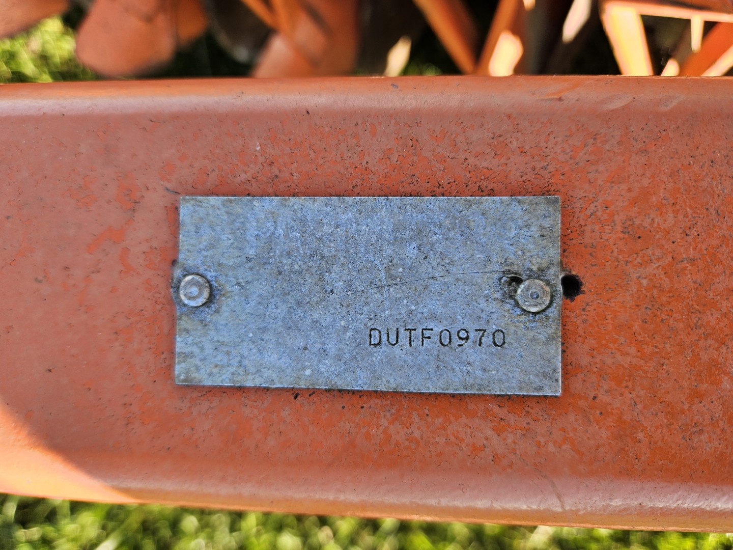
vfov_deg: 58.9
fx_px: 487
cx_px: 366
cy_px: 275
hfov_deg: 73.9
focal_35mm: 23
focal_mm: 5.4
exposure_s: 1/180
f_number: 1.8
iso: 25
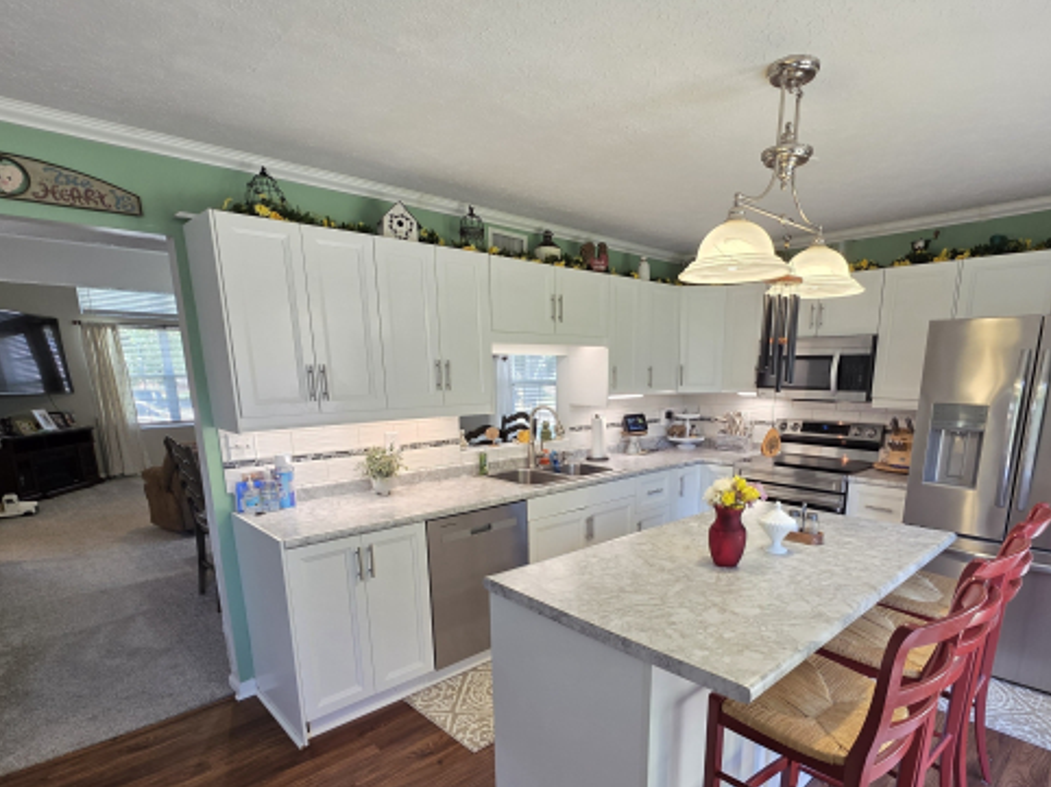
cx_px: 592
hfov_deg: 87.3
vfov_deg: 70.2
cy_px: 501
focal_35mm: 18
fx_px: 546
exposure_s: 1/120
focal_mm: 2.2
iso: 125
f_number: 1.9
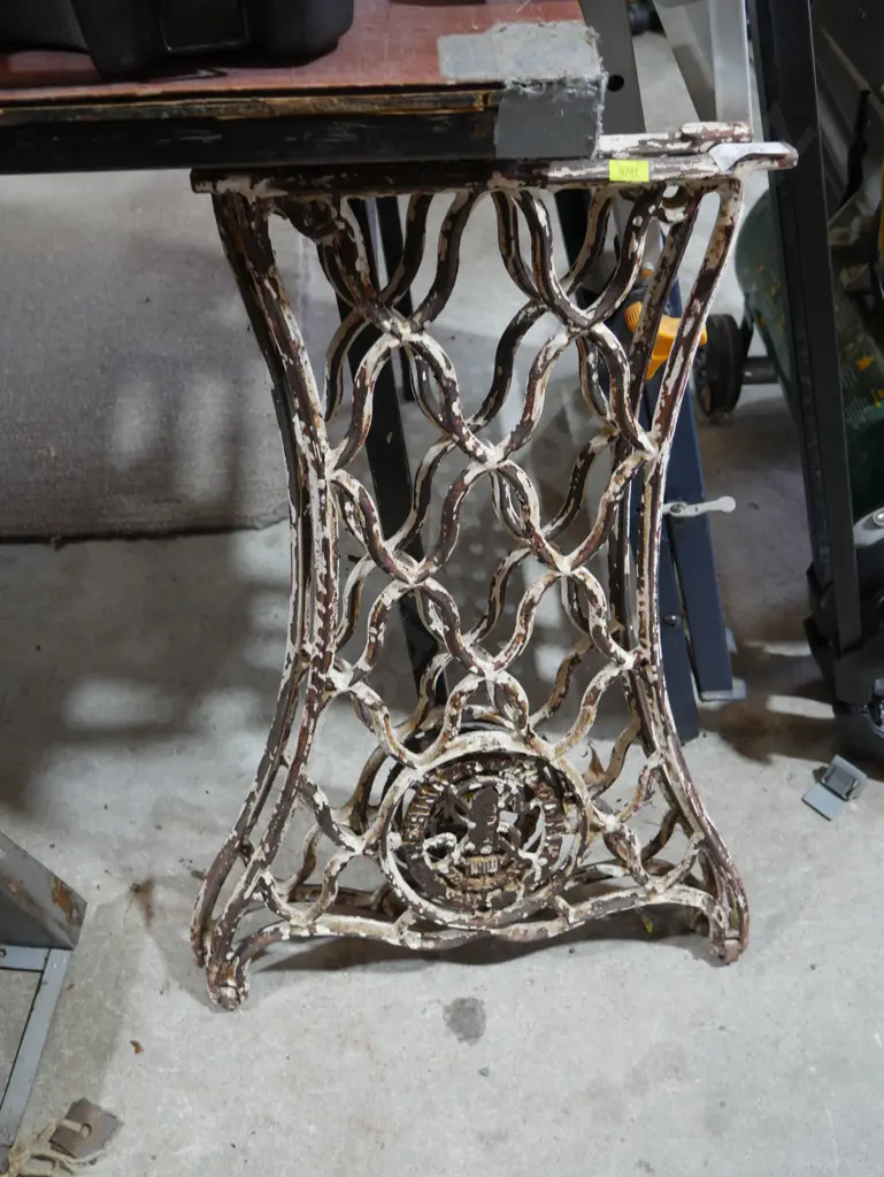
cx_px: 442
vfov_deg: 51.3
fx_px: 1225
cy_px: 588
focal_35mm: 36
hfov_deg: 39.7
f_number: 4
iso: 500
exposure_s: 1/60
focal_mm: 18
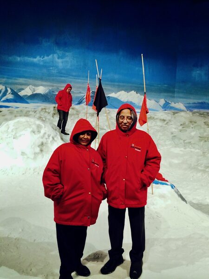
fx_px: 242
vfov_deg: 60.0
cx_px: 104
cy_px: 140
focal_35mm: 30
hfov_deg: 46.8
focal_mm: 4.12
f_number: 2.2
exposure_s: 1/30
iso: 160
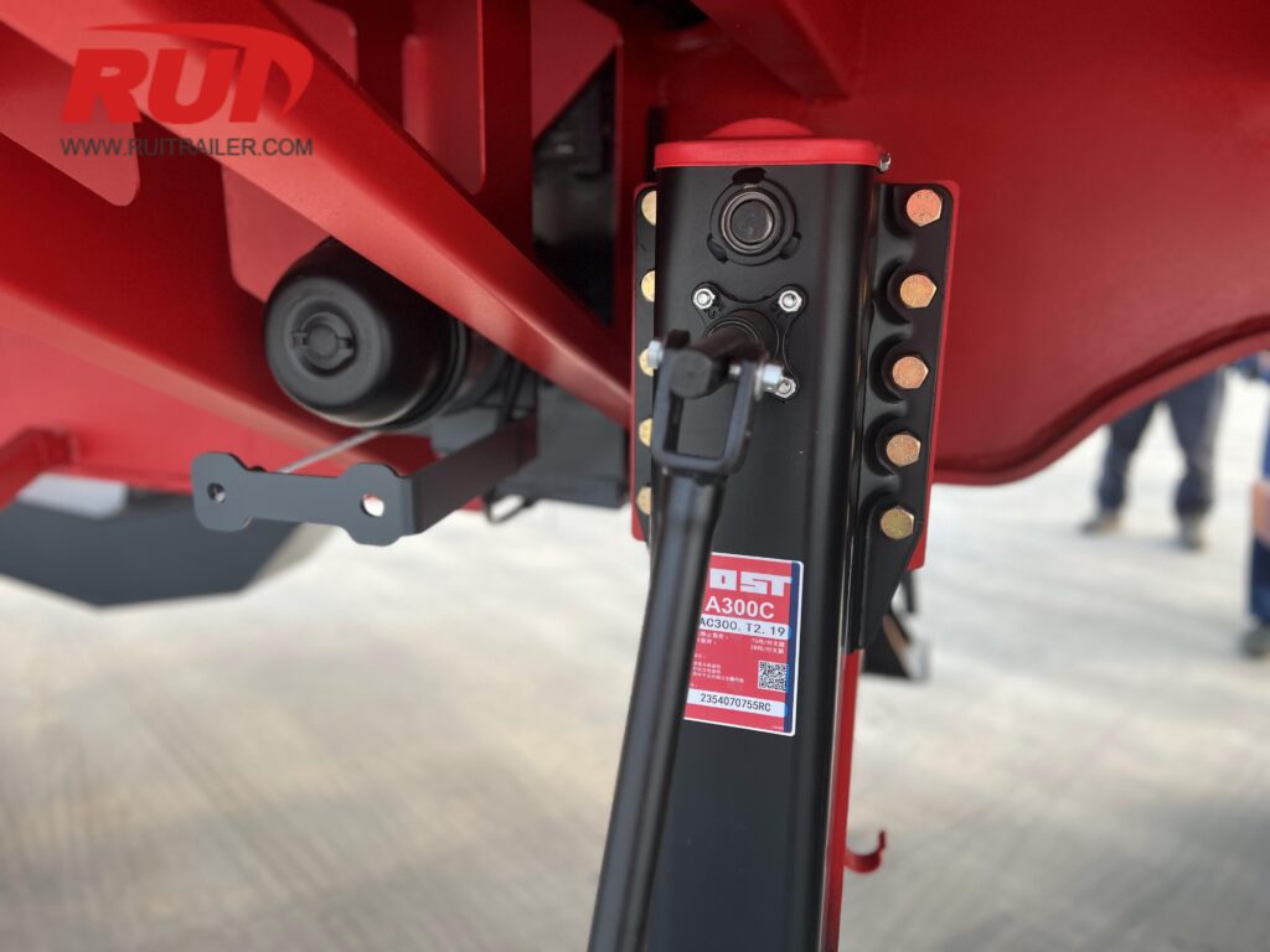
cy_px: 476
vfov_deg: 53.1
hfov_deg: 67.3
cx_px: 635
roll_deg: -0.2
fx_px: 954
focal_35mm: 26
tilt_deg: -14.2
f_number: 1.5
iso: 32
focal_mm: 5.7
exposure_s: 1/145
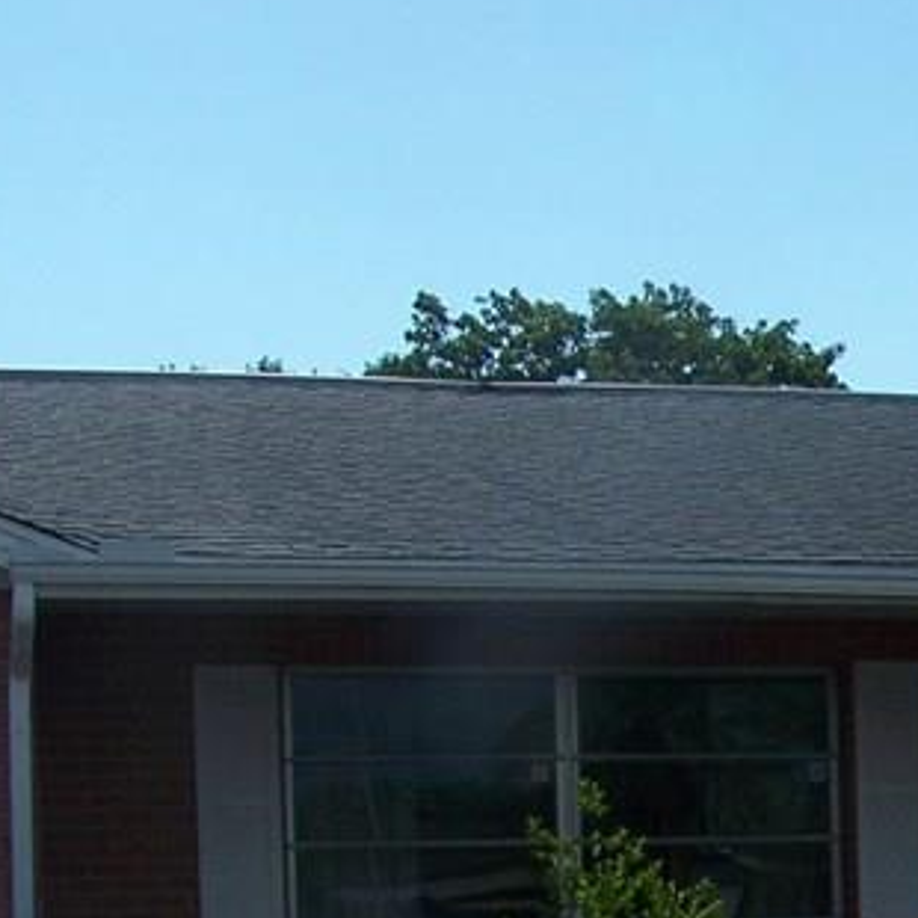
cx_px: 1051
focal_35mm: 111
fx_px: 3330
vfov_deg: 15.2
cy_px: 1090
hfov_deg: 15.2
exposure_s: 1/1000
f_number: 5.6
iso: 80
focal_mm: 6.3
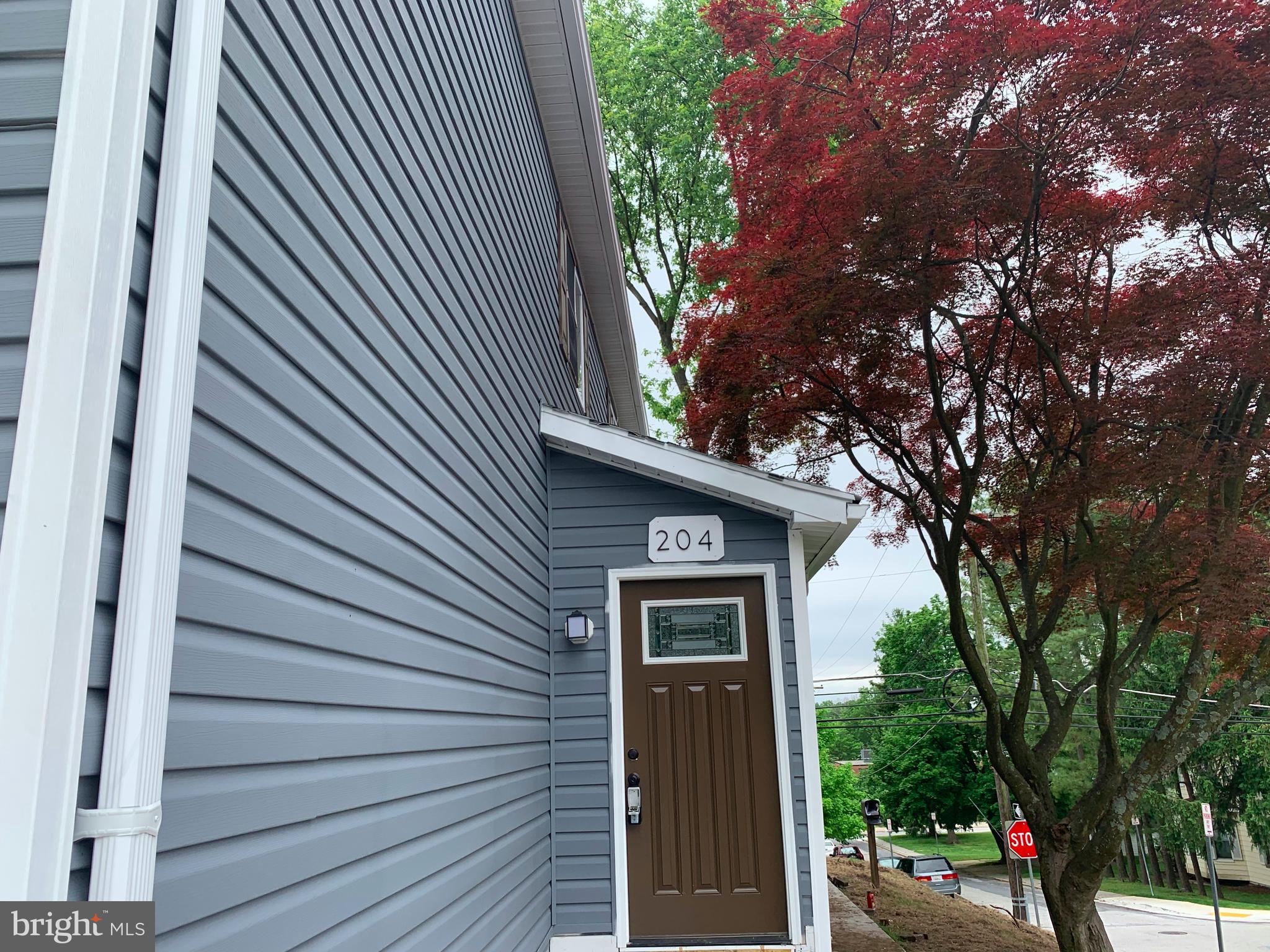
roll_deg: +1.6
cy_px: 476
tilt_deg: +15.7
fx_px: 954
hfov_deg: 67.3
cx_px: 635
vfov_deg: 53.1
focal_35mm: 26
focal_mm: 4.25
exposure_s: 1/972
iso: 25
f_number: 1.8
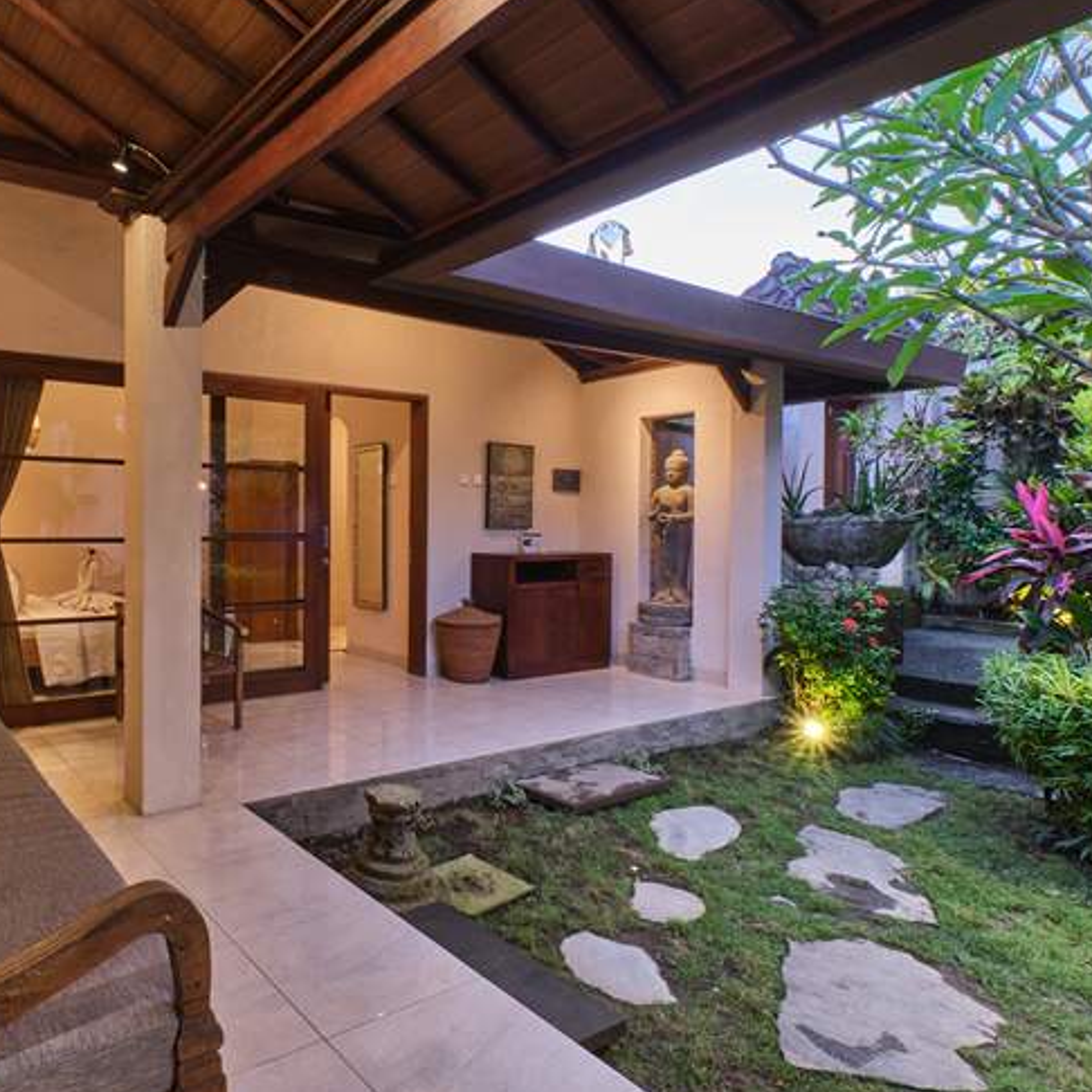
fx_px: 749
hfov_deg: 69.2
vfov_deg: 72.1
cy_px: 534
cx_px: 328
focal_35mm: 21
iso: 160
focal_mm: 10
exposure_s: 3
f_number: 16
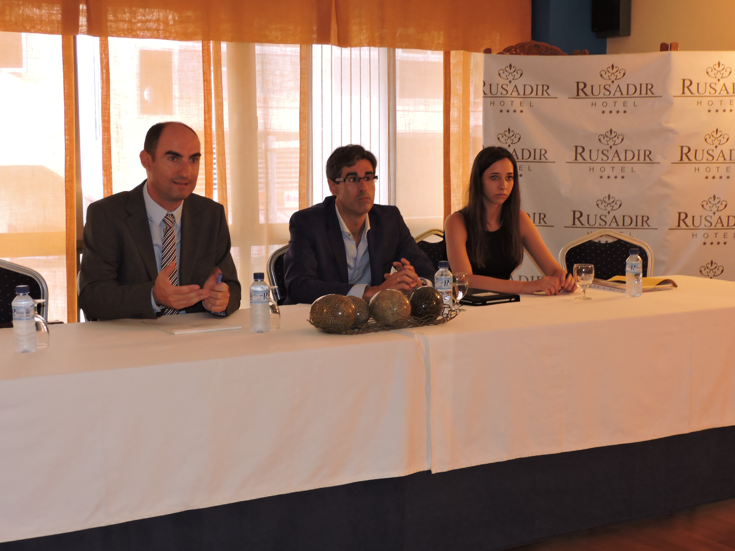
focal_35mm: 50
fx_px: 1062
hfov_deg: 38.2
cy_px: 276
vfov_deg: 29.1
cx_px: 368
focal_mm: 8.9
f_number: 4
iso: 400
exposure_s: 1/6
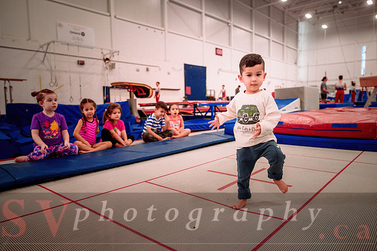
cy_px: 126
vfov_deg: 48.8
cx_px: 188
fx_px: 278
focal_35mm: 27
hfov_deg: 68.4
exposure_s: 1/400
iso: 1600
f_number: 2.8
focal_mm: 26.5
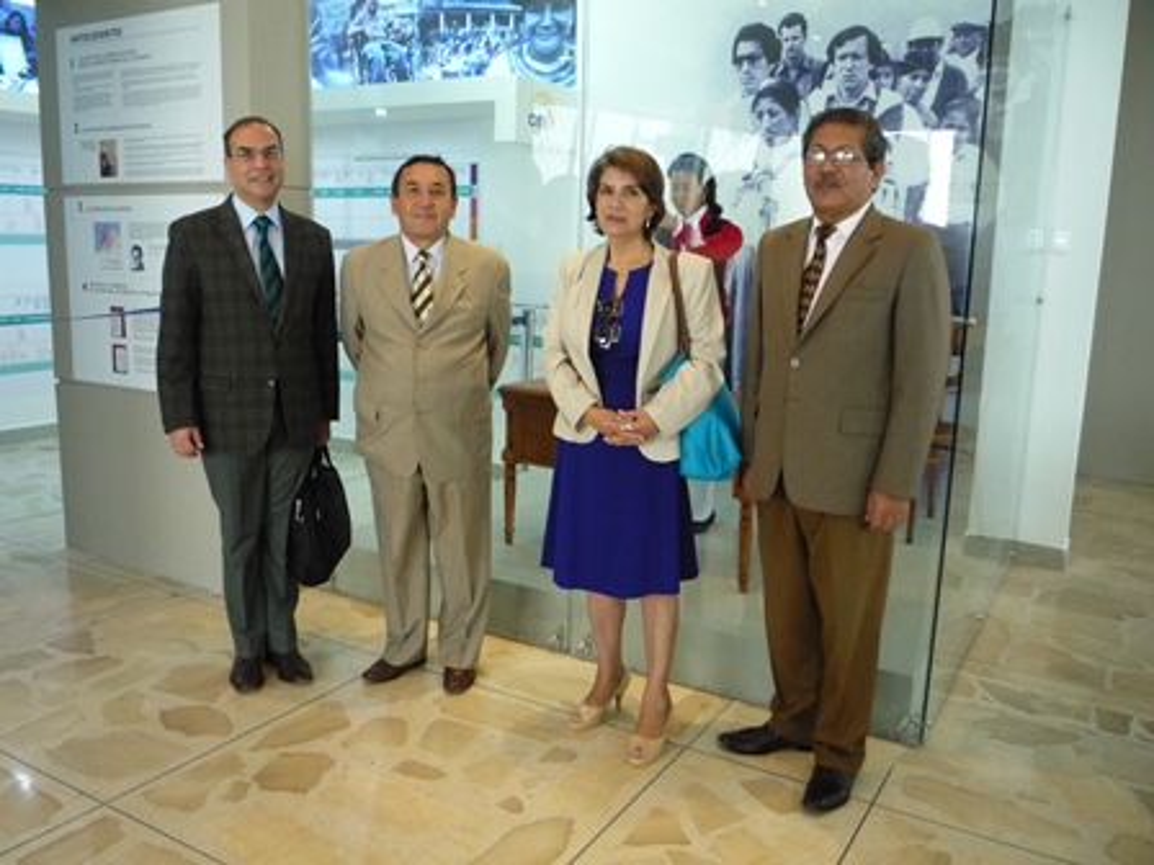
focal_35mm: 30
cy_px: 432
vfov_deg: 46.8
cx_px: 577
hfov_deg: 60.0
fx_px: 1000
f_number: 3.3
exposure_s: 1/30
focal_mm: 5.2
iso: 400
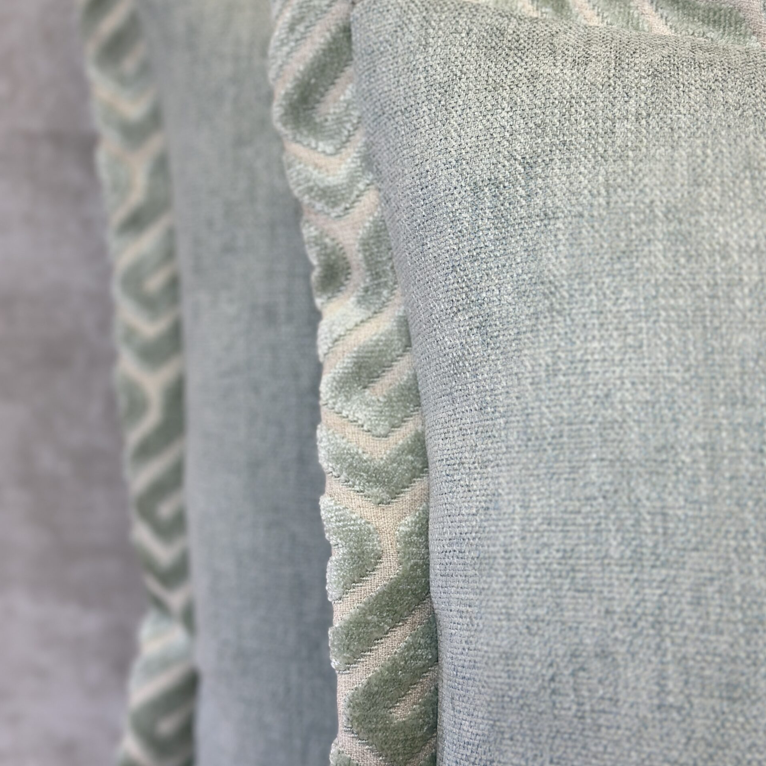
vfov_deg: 29.9
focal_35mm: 57
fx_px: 1427
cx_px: 385
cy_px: 277
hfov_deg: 30.0
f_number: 1.78
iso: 80
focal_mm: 6.86
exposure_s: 1/268
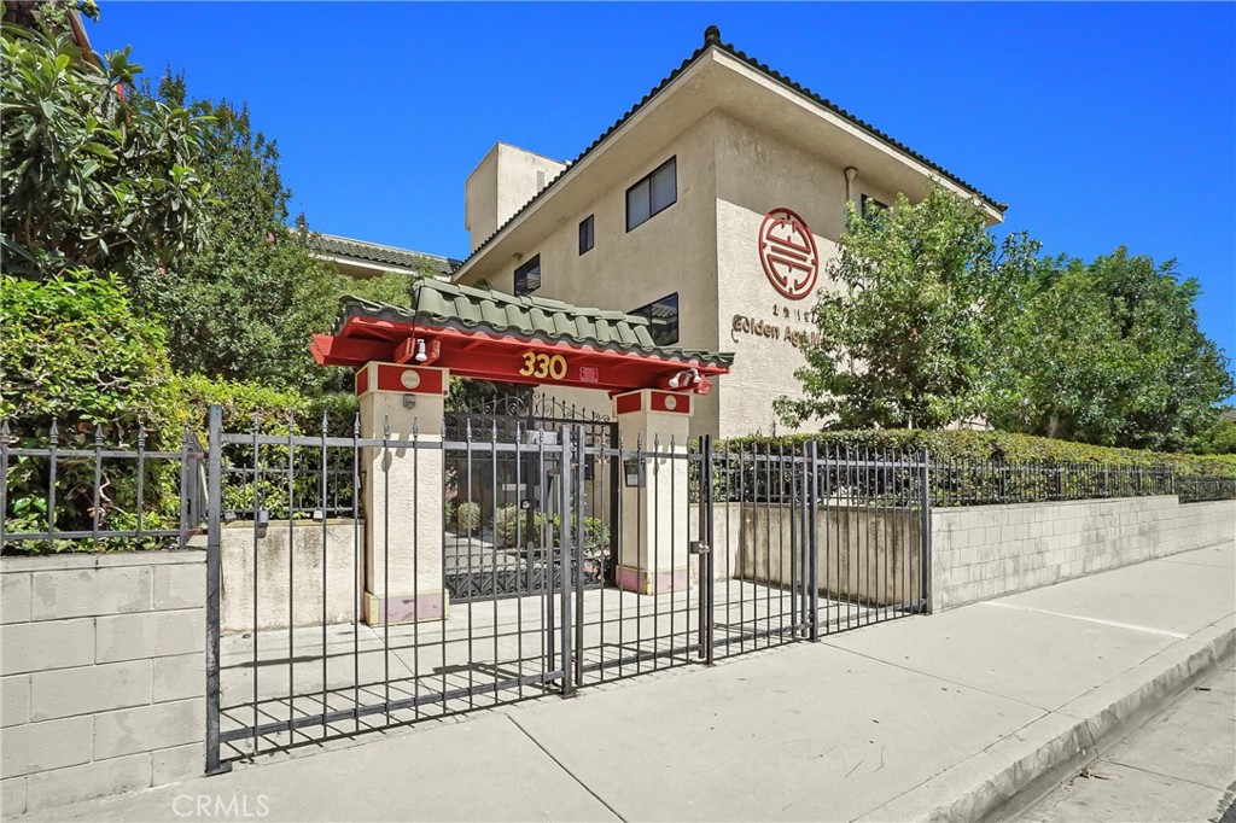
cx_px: 618
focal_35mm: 15
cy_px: 412
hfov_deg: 100.4
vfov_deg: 77.3
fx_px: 515
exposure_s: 1/3200
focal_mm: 10
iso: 1000
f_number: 11
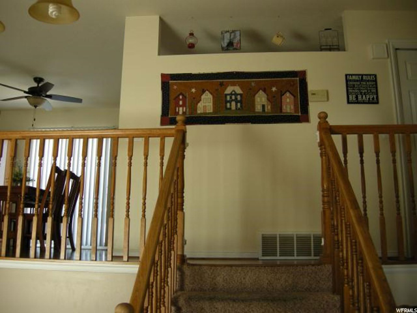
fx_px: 434
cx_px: 208
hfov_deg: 51.4
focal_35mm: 36
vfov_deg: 39.7
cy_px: 156
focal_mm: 7.5
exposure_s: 1/54
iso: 133
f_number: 2.7
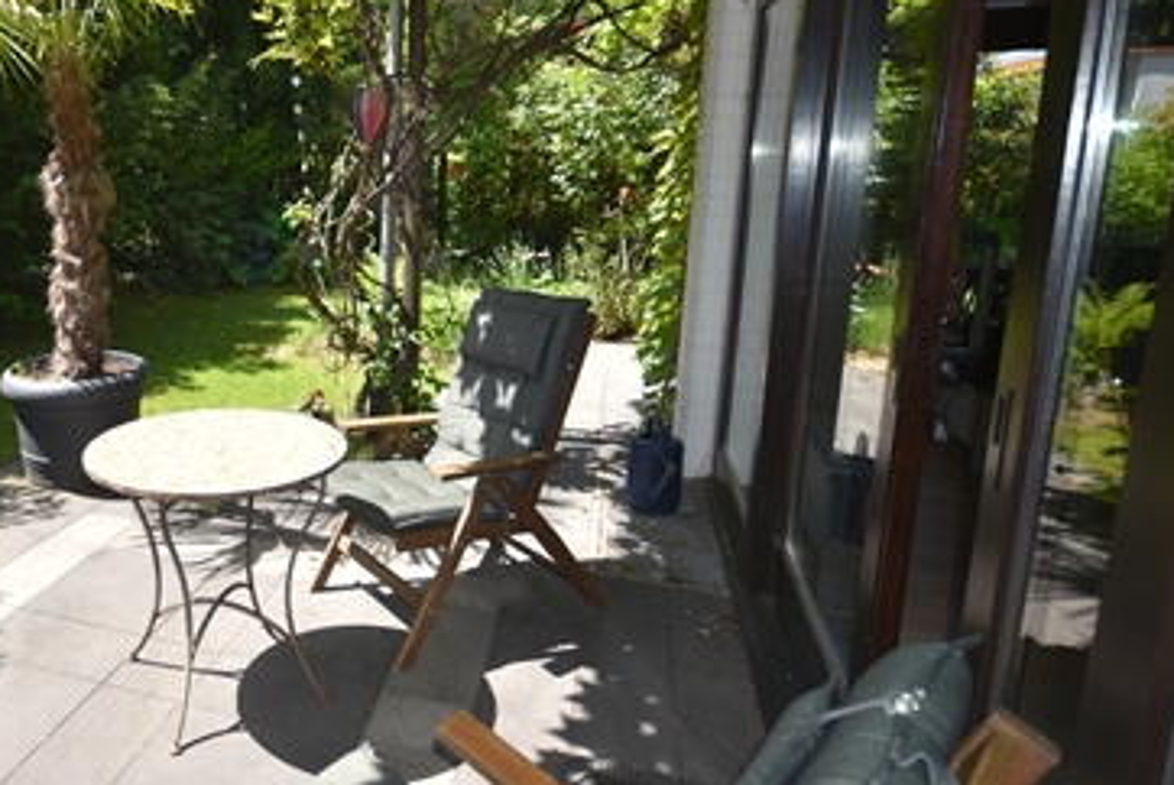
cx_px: 279
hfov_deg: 68.4
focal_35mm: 24
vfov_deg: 52.7
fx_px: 783
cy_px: 298
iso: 100
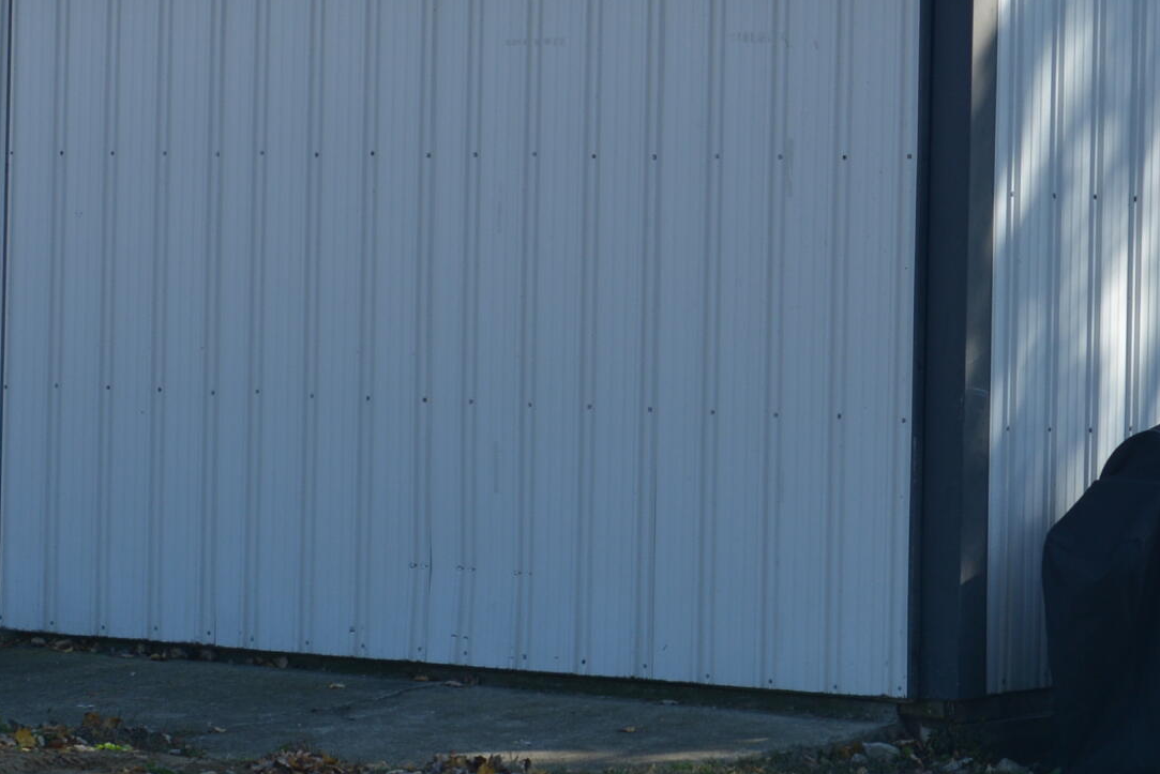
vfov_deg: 9.4
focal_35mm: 145
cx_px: 901
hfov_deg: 14.0
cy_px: 176
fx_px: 4686
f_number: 8
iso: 160
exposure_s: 1/250
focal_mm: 35
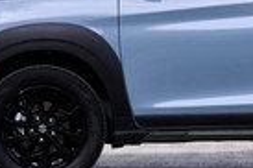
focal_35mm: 639
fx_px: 4485
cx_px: 308
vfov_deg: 2.1
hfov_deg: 3.2
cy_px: -58
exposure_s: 1/1000
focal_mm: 135
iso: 250
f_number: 4
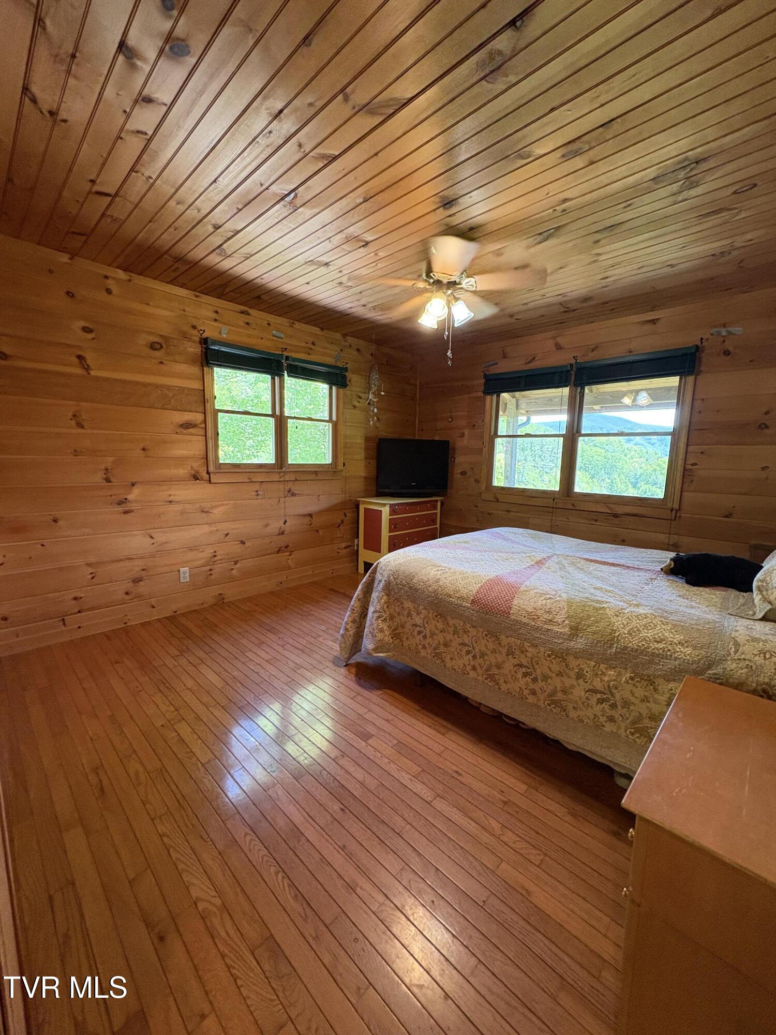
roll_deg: -1.2
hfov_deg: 85.7
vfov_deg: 102.1
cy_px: 518
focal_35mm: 14
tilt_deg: -6.9
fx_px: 418
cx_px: 388
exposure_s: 1/60
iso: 320
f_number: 2.2
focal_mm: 2.22
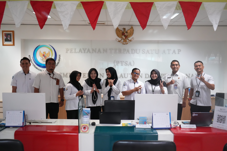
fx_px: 202
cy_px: 76
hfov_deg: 58.7
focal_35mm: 32
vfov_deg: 41.1
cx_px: 114
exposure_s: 1/320
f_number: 4
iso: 6400
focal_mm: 32
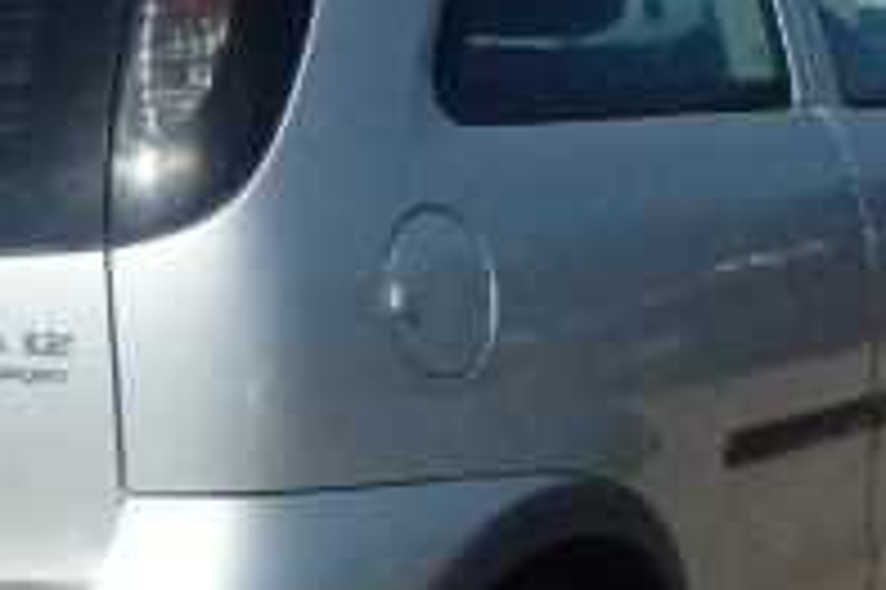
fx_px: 2828
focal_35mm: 115
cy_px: 414
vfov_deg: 11.9
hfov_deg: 17.6
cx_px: 139
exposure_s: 1/250
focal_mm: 6.1
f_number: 13
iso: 200
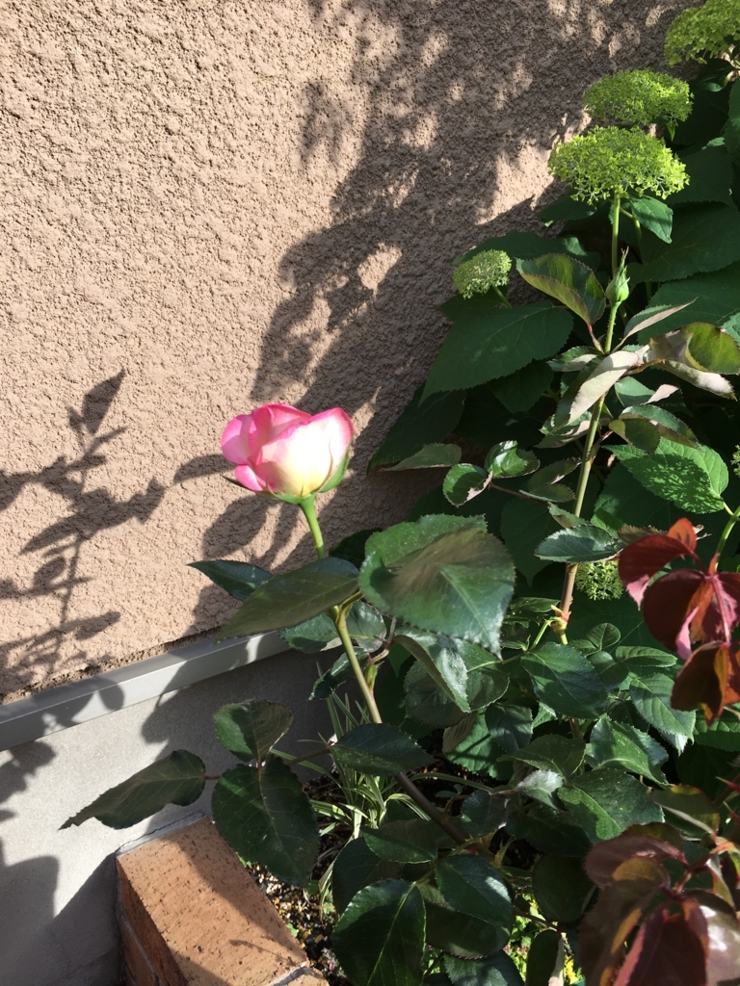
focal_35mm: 29
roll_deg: -3.7
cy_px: 493
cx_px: 370
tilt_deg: -23.1
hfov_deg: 48.2
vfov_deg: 61.7
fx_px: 827
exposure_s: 1/549
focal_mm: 4.15
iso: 25
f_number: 2.2
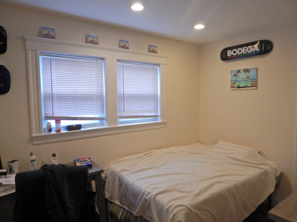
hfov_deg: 76.4
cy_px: 111
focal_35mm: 22
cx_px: 148
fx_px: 189
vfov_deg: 61.1
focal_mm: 4
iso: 125
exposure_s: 1/30
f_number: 3
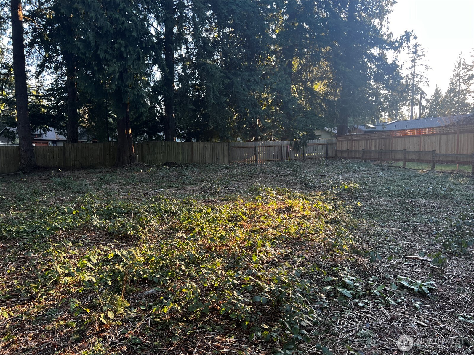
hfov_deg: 67.3
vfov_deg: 53.1
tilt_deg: -4.4
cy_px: 178
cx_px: 237
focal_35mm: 26
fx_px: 356
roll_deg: -0.2
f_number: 1.5
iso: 64
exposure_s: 1/121
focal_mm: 5.7
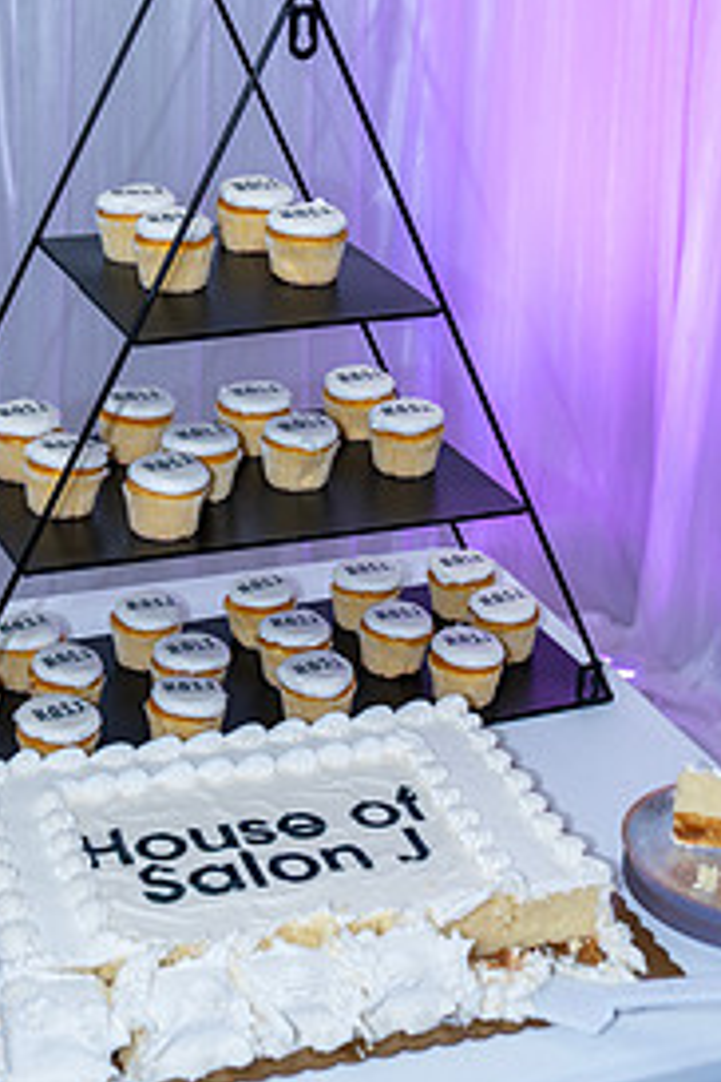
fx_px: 2133
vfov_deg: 28.2
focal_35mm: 71
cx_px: 321
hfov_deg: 19.2
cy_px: 309
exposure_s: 1/125
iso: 400
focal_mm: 43
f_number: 3.5
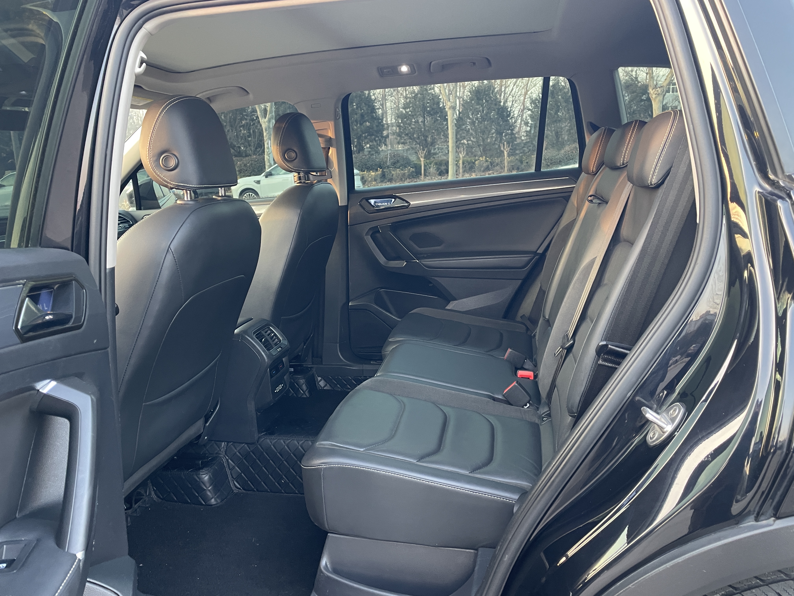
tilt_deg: -11.8
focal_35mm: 26
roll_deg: +3.1
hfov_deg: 67.3
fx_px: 596
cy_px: 298
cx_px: 397
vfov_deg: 53.1
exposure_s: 1/60
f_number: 1.6
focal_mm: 4.2
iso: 200
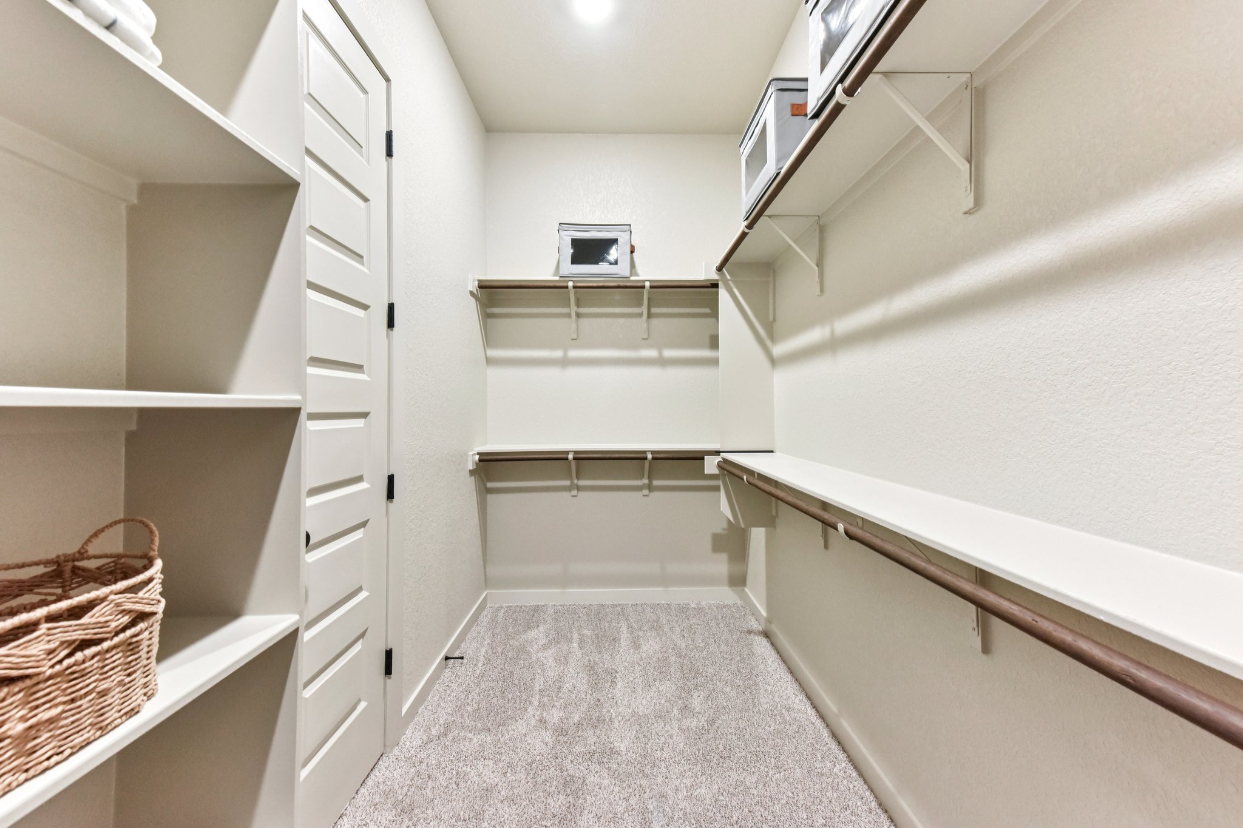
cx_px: 622
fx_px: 483
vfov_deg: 81.2
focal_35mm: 14
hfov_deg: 104.3
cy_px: 414
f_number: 8
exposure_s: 1/15
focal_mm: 14
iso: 1600
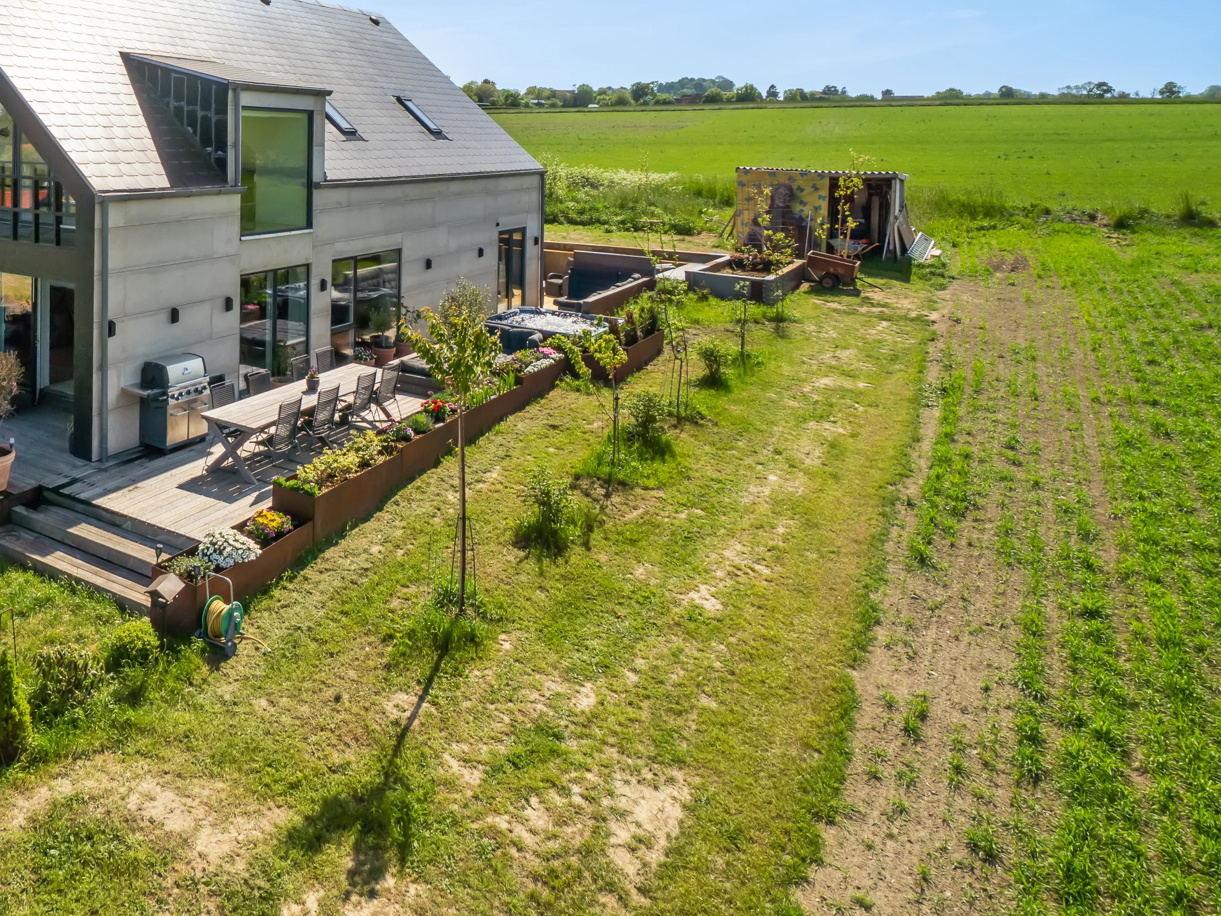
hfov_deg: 65.3
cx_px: 292
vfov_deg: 54.9
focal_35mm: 25
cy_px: 357
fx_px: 873
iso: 200
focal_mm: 11
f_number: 8
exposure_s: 1/1600
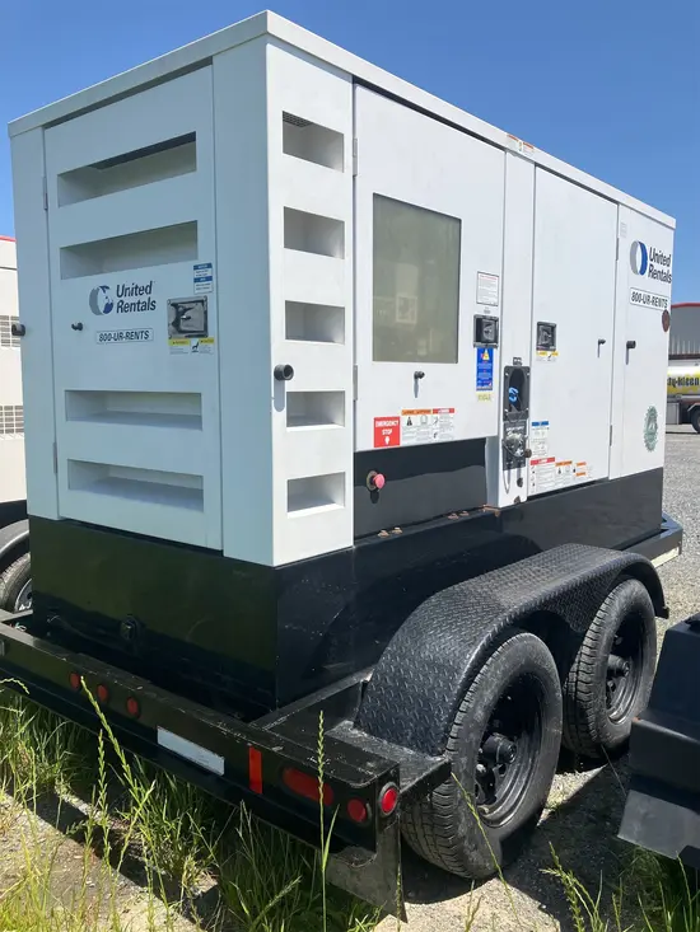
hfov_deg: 49.8
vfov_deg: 63.4
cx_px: 350
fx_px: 755
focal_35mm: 28
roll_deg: -1.1
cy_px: 466
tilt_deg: -4.6
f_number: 1.8
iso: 32
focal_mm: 3.99
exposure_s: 1/2315
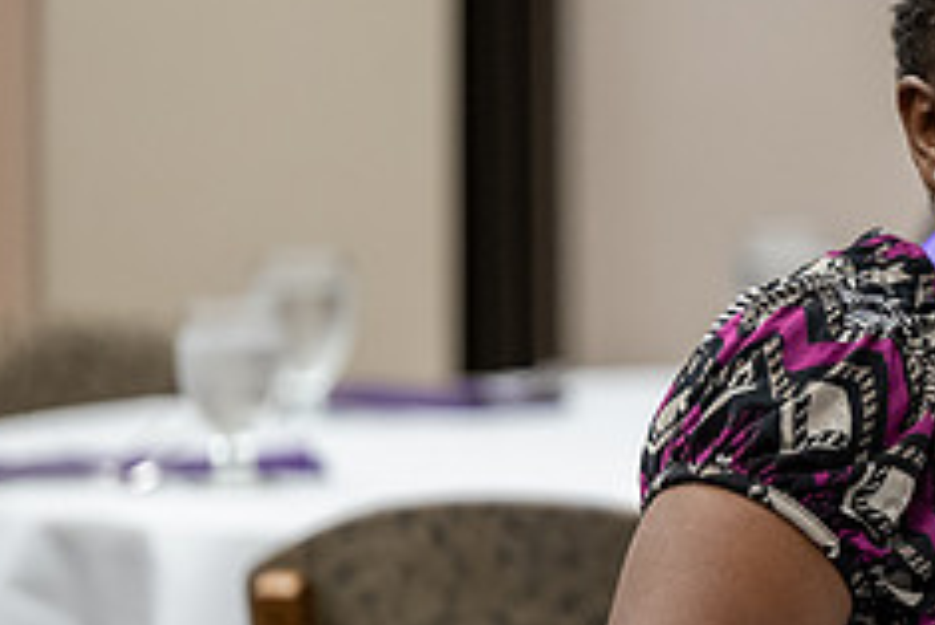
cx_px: 1126
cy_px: 440
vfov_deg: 4.0
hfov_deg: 5.9
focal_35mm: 345
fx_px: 8966
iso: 2000
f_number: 2.8
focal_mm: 140
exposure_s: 1/200
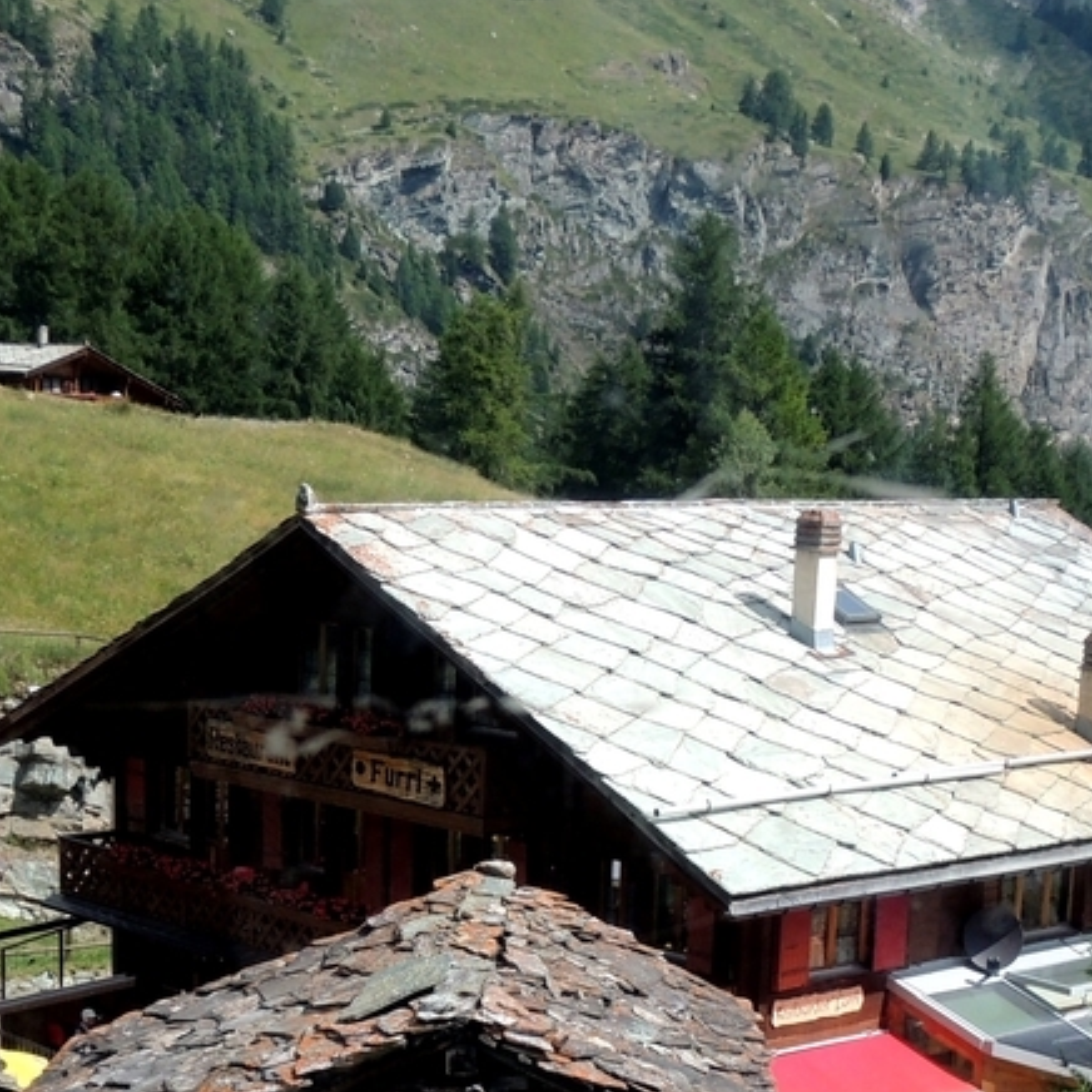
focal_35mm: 73
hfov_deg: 23.7
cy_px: 937
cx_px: 476
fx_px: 2605
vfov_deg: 23.2
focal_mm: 5.3
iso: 100
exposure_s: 1/640
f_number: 3.1
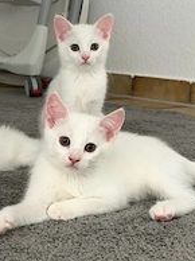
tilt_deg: -9.1
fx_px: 745
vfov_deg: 19.9
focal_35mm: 99
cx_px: 48
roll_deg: -1.0
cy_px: 130
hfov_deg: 14.8
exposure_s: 1/40
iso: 320
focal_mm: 6.76
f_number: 1.78
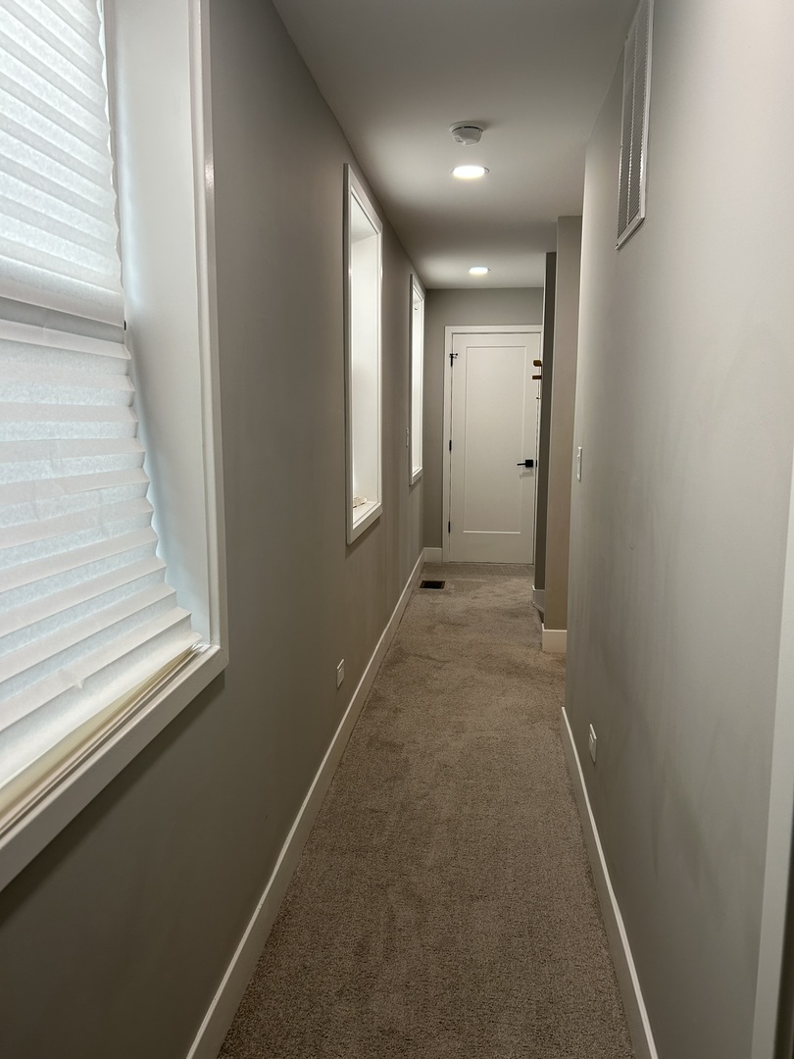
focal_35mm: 26
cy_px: 530
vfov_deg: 67.3
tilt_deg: -8.0
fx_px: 795
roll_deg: -0.5
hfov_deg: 53.1
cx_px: 397
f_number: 1.5
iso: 80
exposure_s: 1/120
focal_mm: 5.7
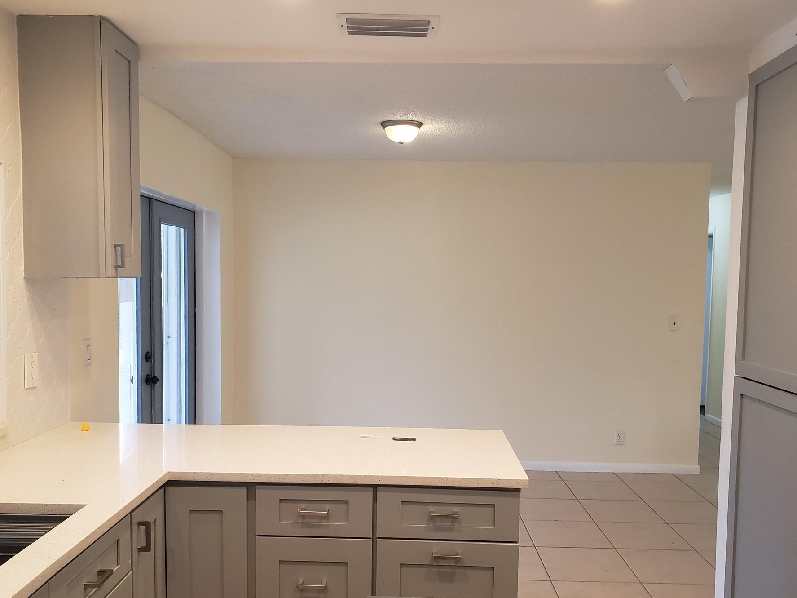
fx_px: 691
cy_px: 319
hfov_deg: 59.9
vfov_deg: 46.8
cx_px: 383
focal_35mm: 30
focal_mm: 4.3
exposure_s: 1/60
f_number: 2.4
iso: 320
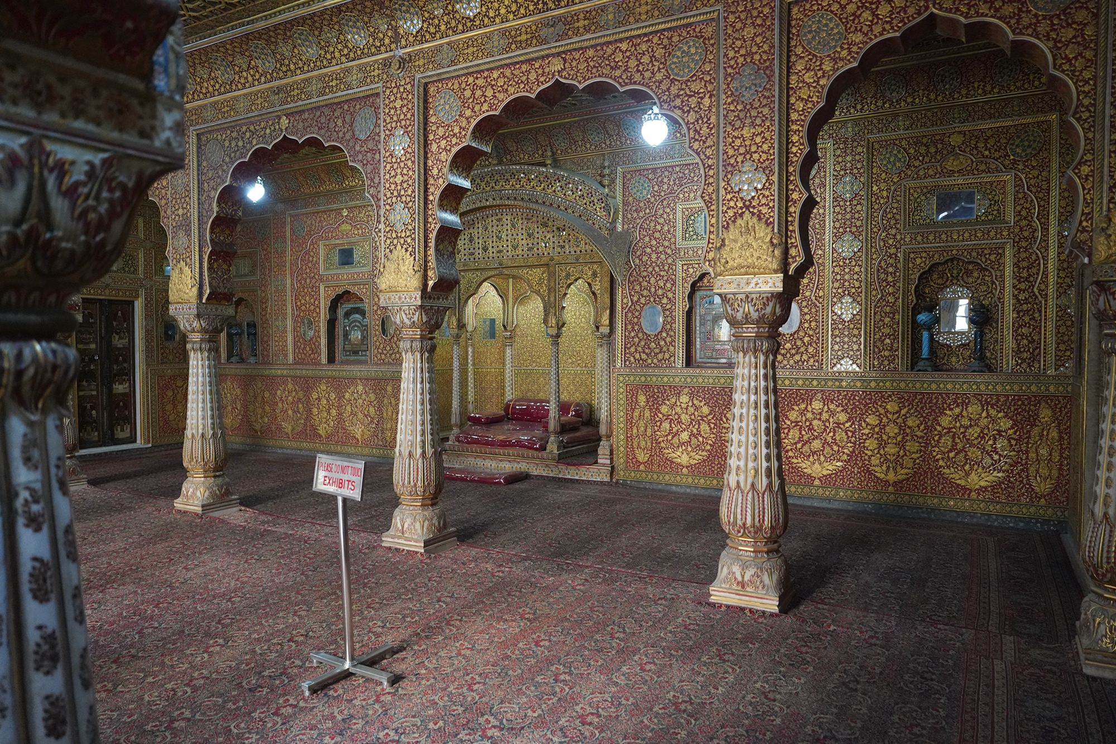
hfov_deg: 73.7
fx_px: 744
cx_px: 558
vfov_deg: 53.1
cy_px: 372
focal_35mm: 24
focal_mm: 24
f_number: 3.5
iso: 3200
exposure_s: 1/80
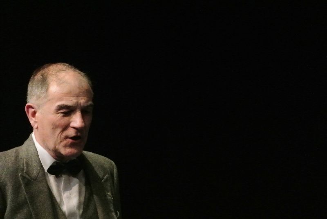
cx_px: 164
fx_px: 2700
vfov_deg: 4.6
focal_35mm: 297
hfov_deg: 6.9
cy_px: 110
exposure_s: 1/250
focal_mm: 110
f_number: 5.6
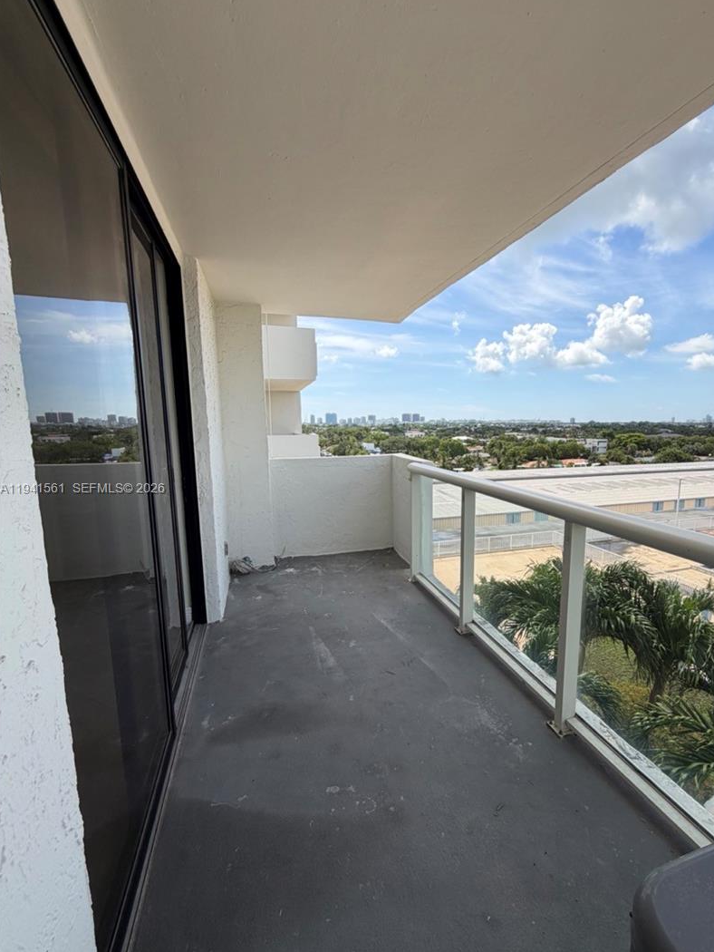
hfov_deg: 77.7
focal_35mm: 16
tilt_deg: -7.3
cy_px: 490
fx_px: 440
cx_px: 405
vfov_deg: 94.5
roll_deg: -0.4
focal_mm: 2.22
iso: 20
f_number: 2.2
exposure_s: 1/770
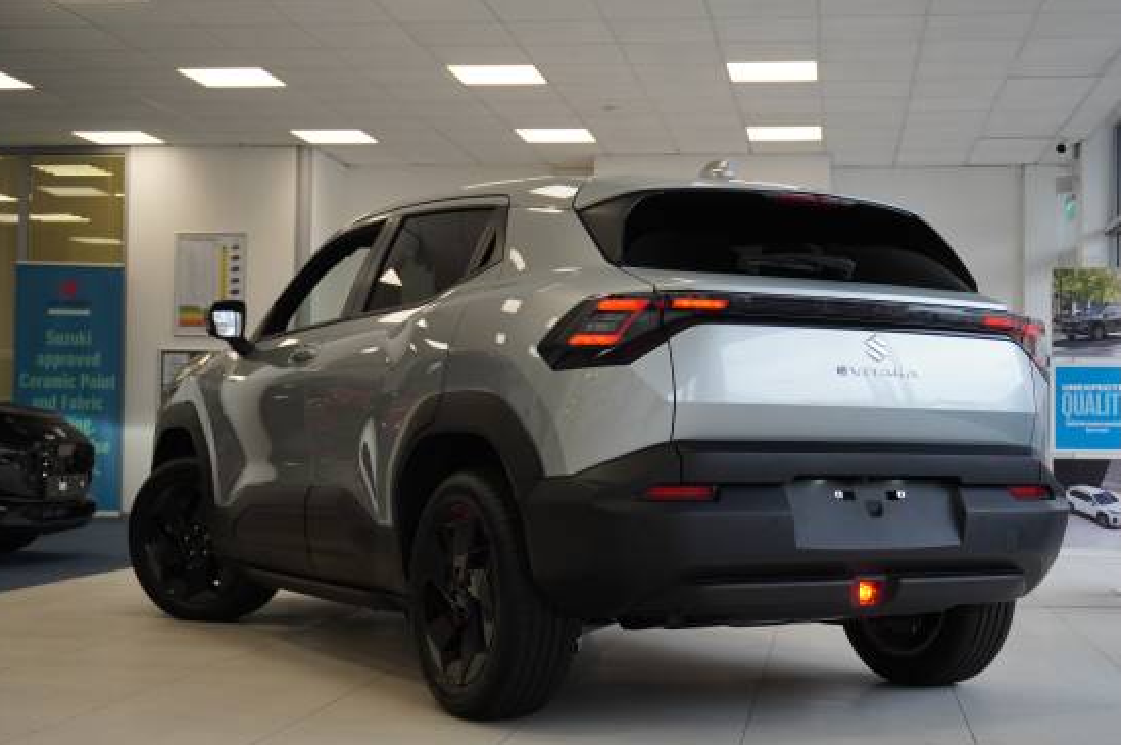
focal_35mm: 56
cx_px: 631
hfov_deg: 35.6
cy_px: 367
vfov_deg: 24.1
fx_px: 1742
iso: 800
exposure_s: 1/160
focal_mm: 32
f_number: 5
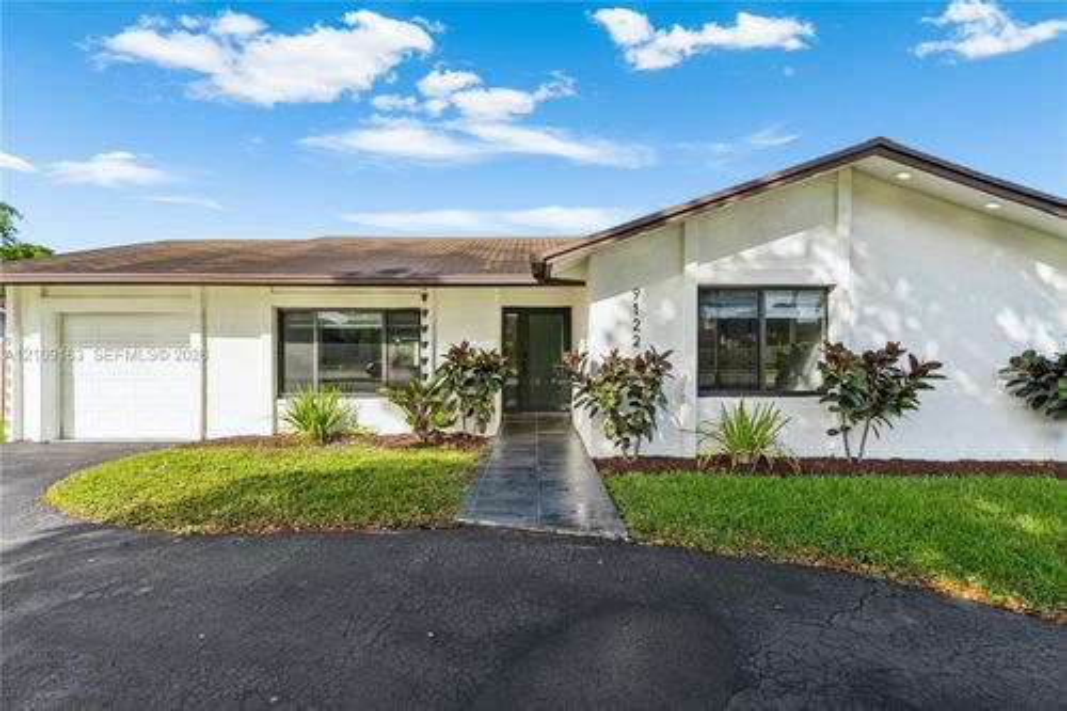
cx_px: 534
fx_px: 474
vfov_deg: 73.7
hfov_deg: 96.8
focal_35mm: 16
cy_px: 356
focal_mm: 16
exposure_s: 1/100
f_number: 11
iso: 100
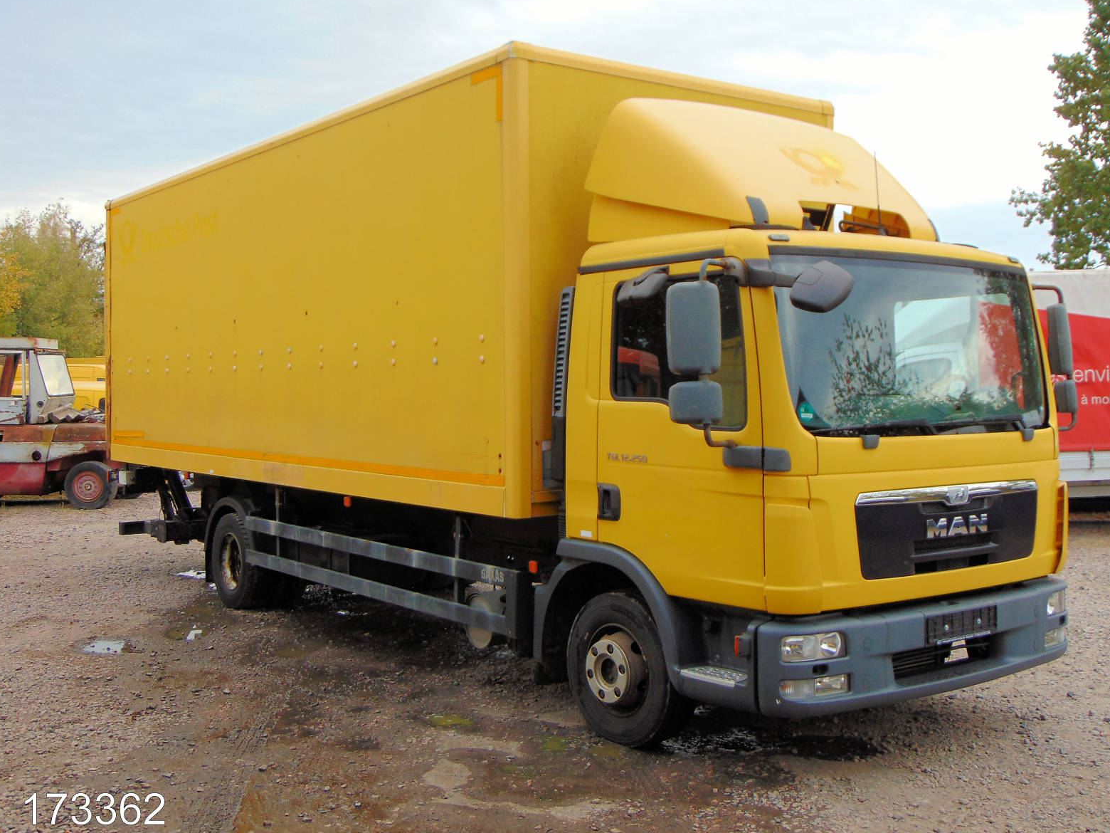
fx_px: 1283
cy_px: 417
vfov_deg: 36.0
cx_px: 563
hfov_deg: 46.8
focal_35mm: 40
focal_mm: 6.9
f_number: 3.3
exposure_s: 1/200
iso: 80
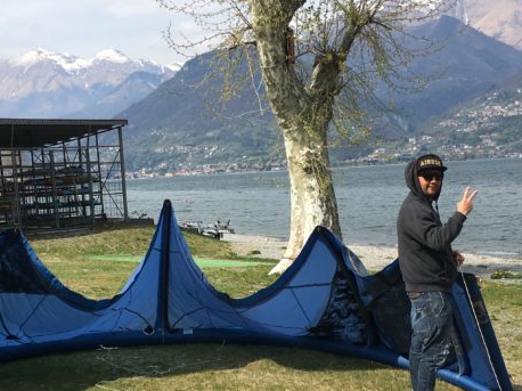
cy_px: 274
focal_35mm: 57
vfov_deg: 25.4
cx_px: 260
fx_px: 859
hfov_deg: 33.8
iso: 25
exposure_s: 1/1972
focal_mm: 4.15
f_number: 2.2
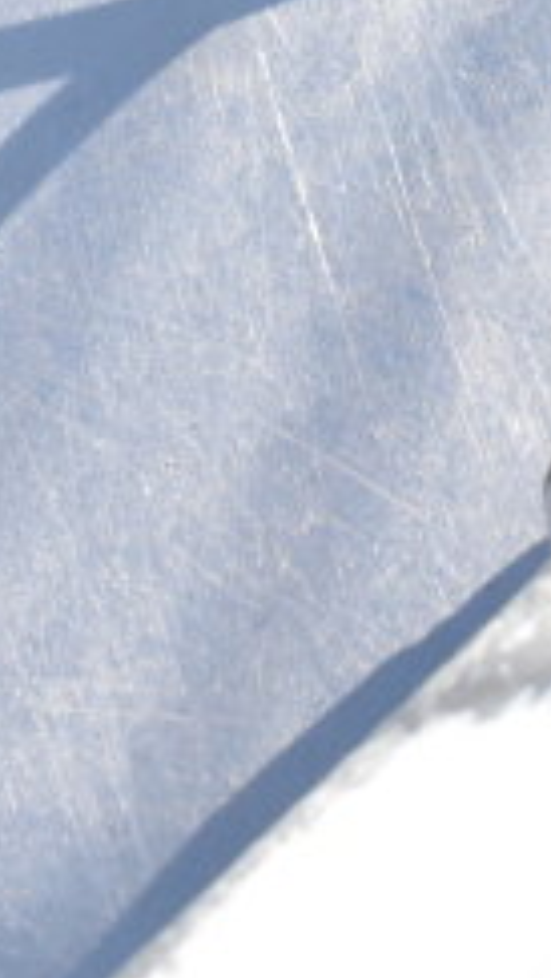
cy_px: -811
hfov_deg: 6.0
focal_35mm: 201
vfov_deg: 10.1
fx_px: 5212
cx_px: 684
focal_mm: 34
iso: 200
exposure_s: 1/200
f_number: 7.1
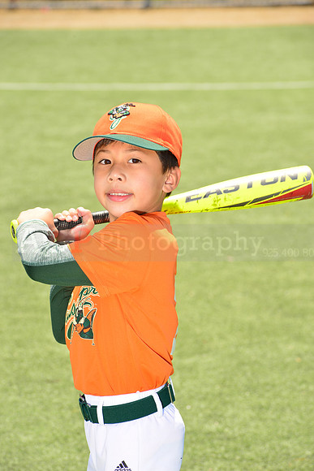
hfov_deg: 8.1
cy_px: 236
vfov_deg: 12.1
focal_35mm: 170
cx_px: 157
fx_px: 2223
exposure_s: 1/250
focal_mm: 170
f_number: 11
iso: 250
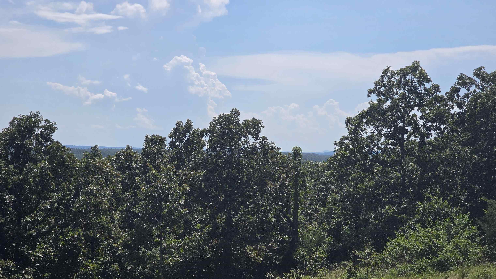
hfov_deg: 27.9
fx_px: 999
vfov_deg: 15.9
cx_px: 248
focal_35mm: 76
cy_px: 172
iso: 50
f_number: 2.4
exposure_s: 1/3790
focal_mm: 7.9
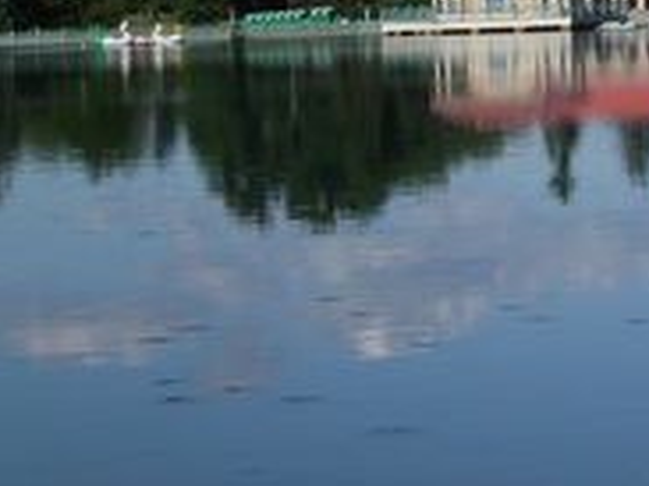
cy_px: 57
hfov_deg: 10.0
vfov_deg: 7.5
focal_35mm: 197
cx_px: 649
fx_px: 3691
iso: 100
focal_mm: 18.6
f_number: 8
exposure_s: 1/750
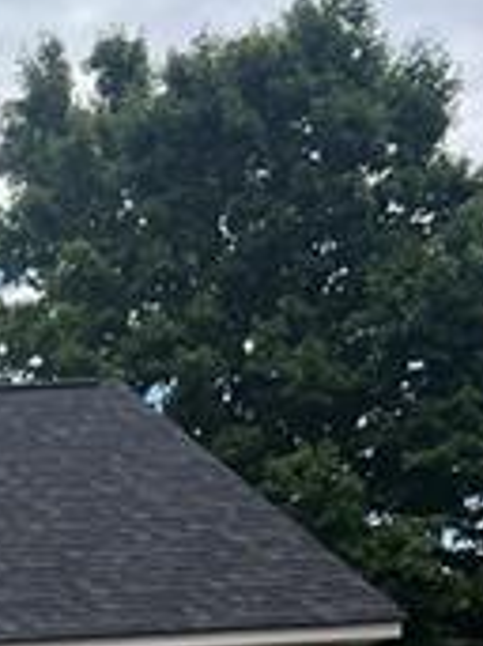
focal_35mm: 117
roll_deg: +4.4
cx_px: -543
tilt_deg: -5.4
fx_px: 2179
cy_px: 1171
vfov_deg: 14.7
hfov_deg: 11.2
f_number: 1.5
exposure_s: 1/3704
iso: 50
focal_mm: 5.7
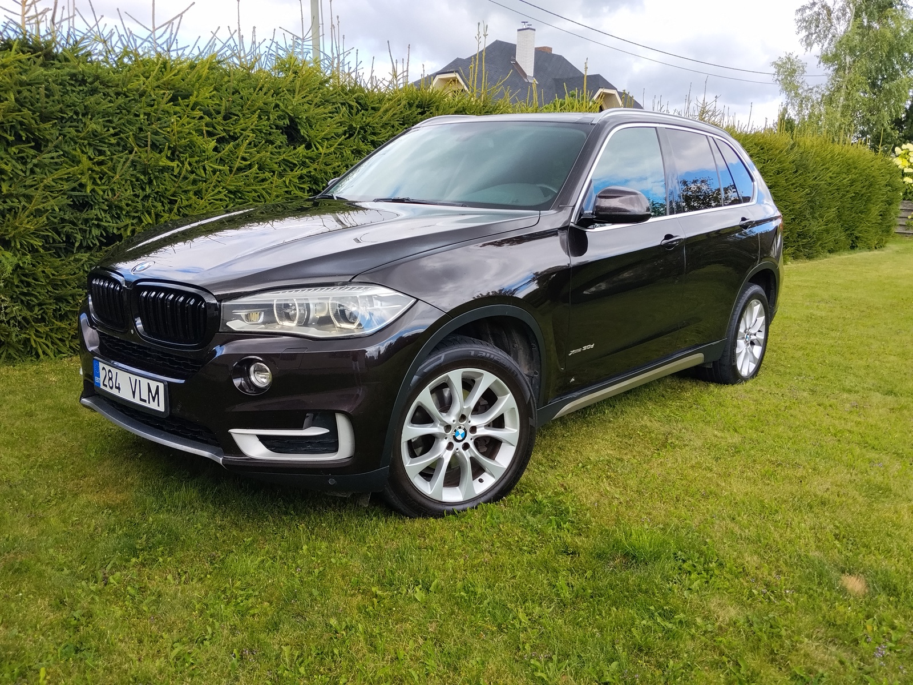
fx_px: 765
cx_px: 456
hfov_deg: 61.7
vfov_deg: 48.2
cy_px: 342
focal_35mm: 29
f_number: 1.8
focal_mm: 4.22
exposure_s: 1/500
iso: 50
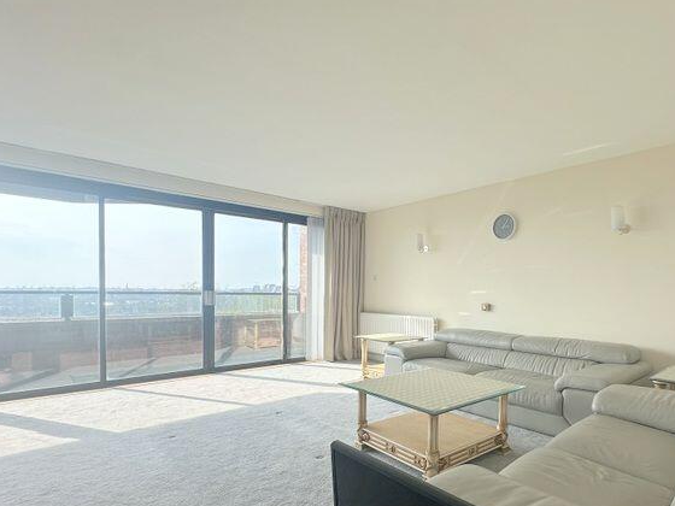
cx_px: 418
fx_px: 390
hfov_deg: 80.4
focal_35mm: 20
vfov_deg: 65.5
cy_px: 298
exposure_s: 1/445
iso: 40
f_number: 2.2
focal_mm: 2.22
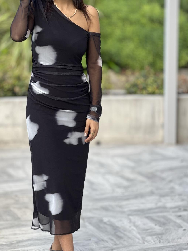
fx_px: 833
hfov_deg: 12.9
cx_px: 66
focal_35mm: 115
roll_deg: +0.8
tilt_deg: -8.3
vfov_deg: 17.1
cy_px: 120
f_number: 2.8
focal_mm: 9
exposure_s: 1/121
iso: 50
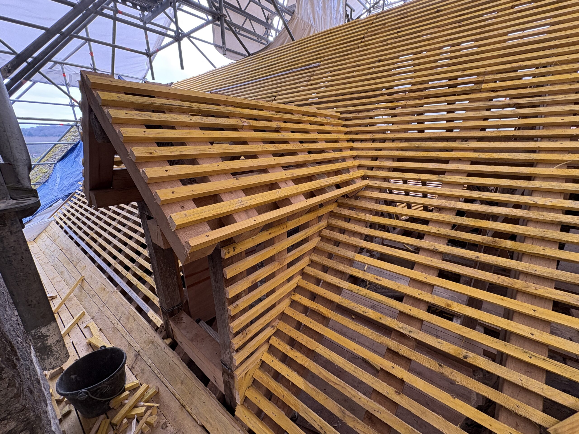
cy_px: 217
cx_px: 290
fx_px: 234
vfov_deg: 85.7
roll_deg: +0.5
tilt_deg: -18.3
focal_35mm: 14
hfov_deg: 102.1
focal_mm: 2.22
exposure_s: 1/99
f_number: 2.2
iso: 100
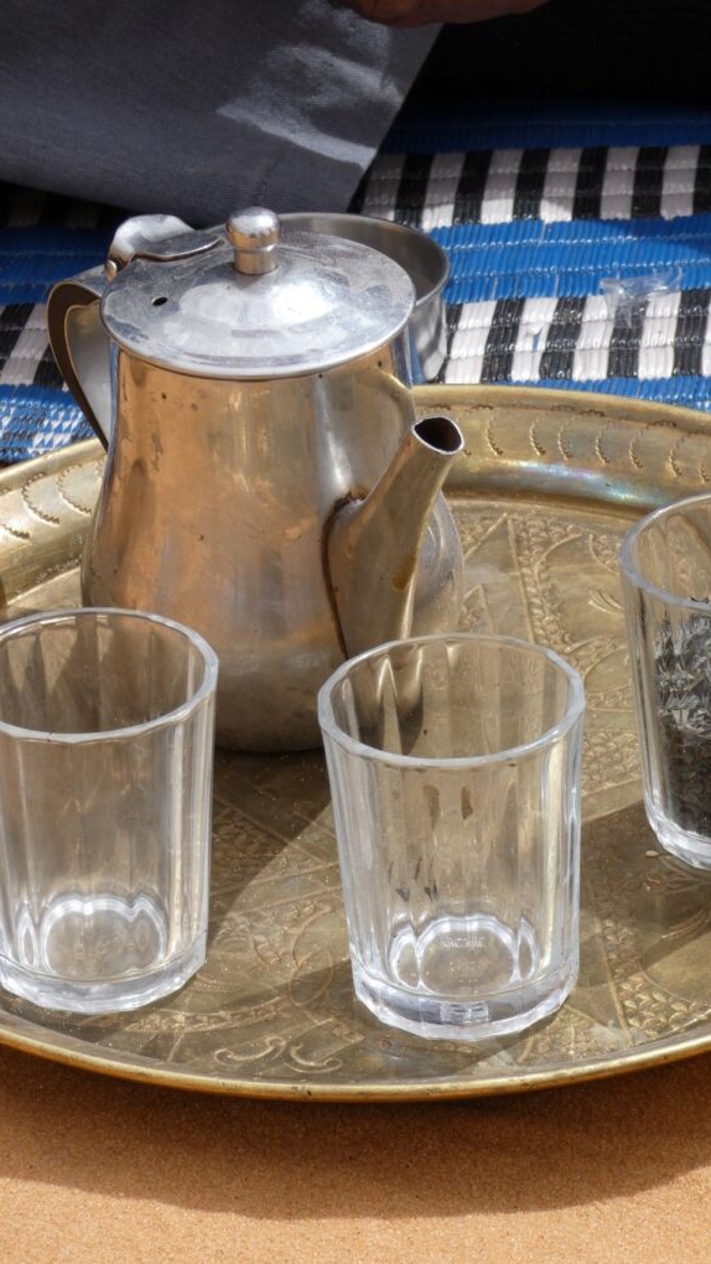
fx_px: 4289
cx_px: 469
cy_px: 633
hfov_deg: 9.5
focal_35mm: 128
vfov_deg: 16.8
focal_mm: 21
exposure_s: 1/500
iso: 80
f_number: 5.1
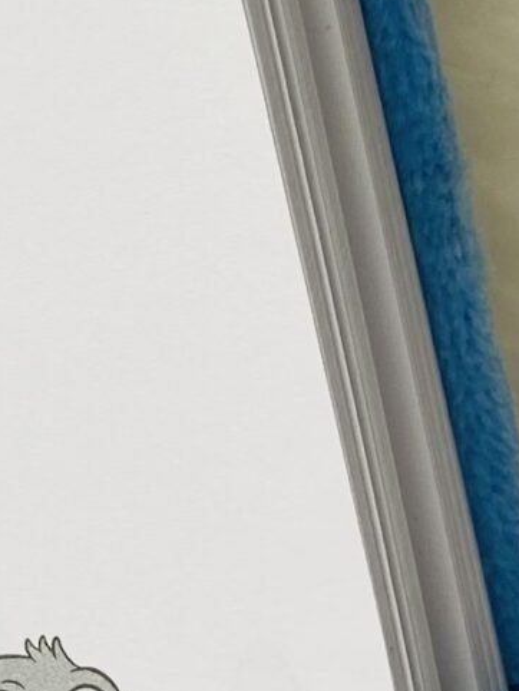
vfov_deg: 14.3
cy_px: 242
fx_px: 2756
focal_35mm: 138
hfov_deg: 10.5
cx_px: -211
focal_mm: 4.25
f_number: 1.8
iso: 50
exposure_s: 1/121
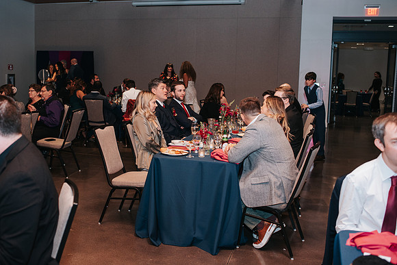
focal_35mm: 39
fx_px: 432
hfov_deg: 49.2
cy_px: 117
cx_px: 175
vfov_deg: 34.0
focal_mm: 35
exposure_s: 1/200
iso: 1000
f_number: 2.8
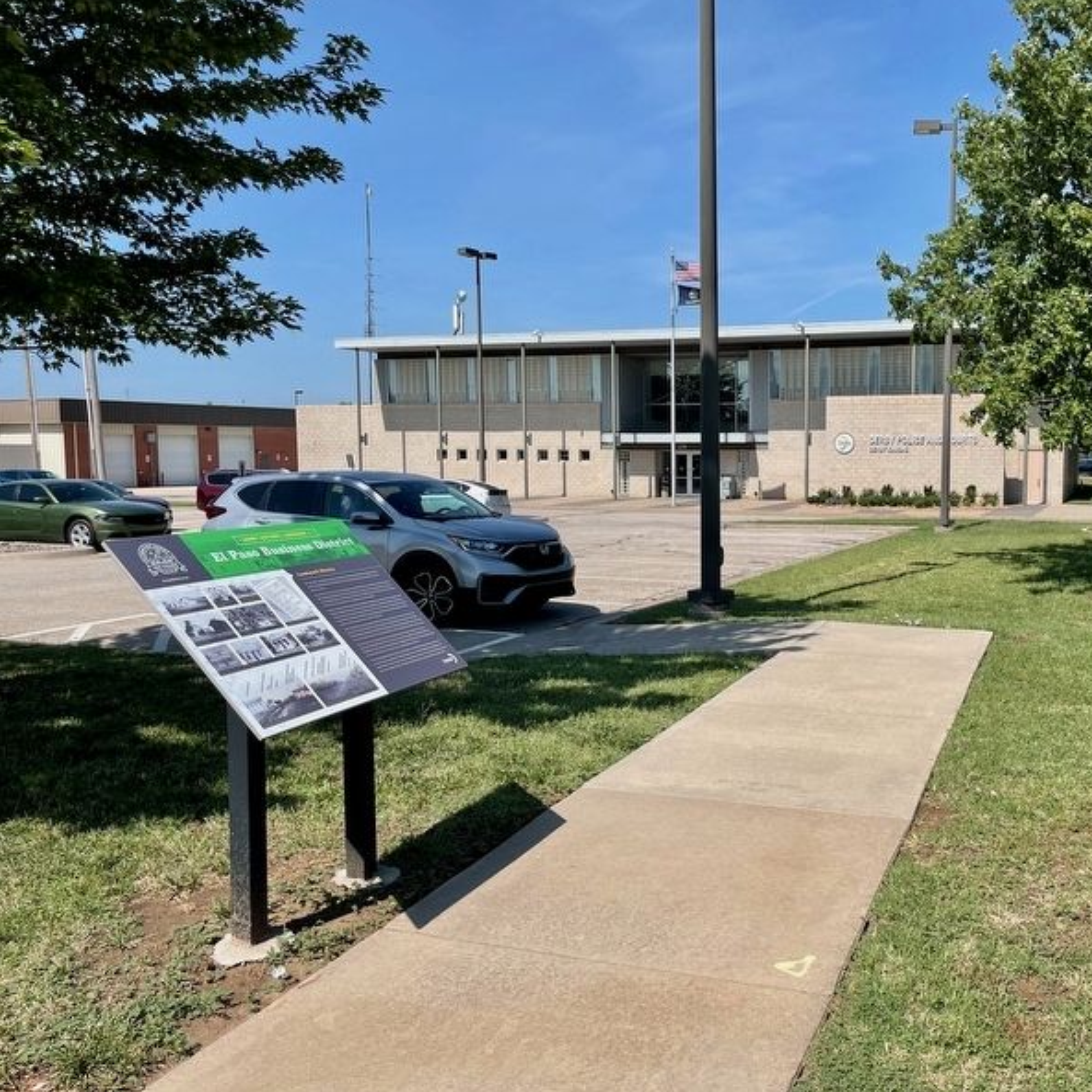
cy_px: 545
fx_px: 1106
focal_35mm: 31
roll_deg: +0.4
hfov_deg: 51.5
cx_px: 733
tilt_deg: -4.8
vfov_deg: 52.5
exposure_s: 1/4292
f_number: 1.6
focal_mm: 4.2
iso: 32
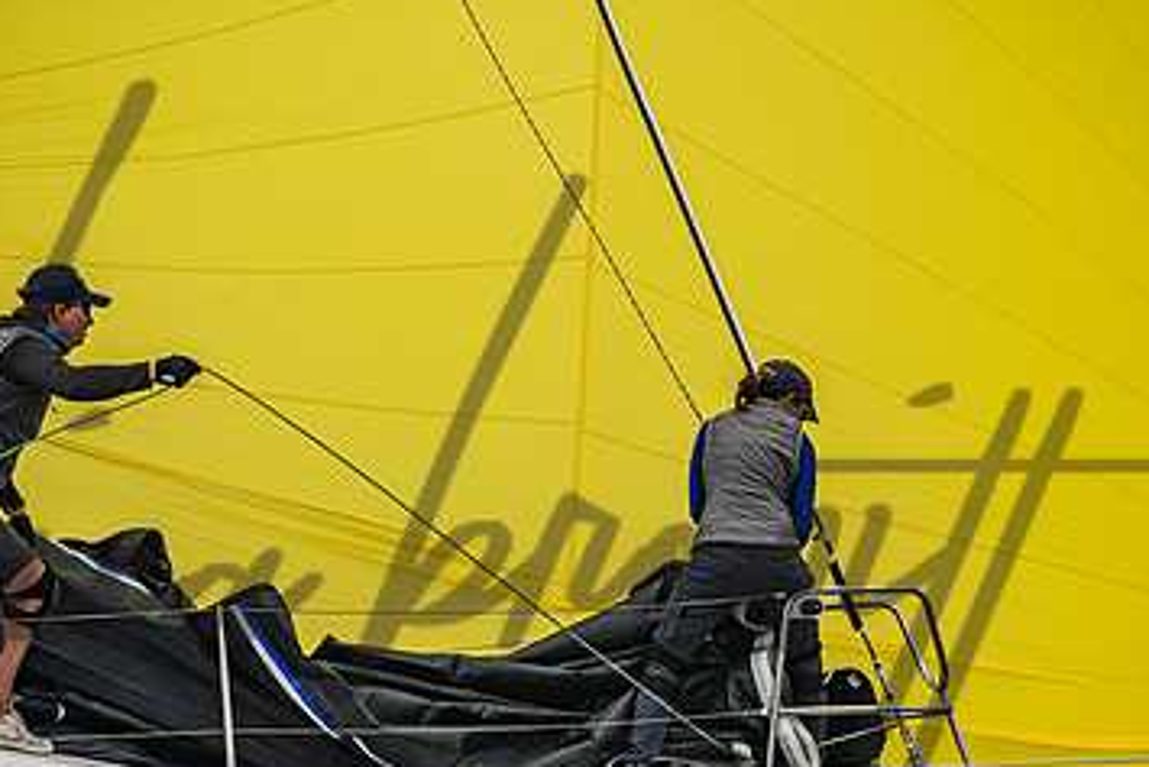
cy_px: 543
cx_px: 596
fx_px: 13027
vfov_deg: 3.4
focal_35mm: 408
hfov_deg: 5.1
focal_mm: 240
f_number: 5.6
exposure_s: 1/6400
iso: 400
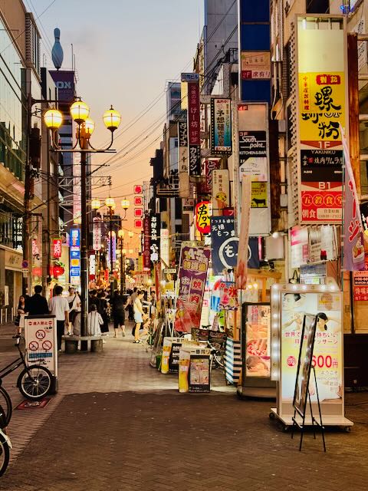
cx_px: 184
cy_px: 246
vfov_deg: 39.7
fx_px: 680
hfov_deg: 30.3
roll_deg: +1.1
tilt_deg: +4.8
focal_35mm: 48
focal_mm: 6.76
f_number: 1.78
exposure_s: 1/60
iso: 50
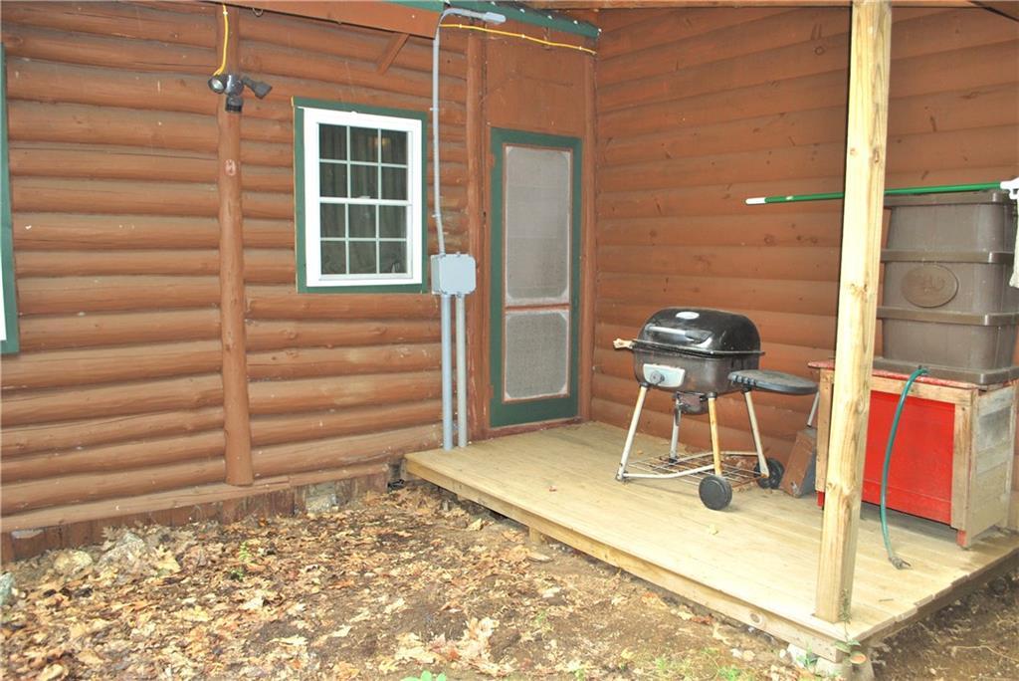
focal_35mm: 27
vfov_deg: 48.0
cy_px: 340
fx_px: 765
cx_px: 510
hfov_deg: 67.4
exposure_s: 1/60
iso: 200
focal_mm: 18
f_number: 3.5
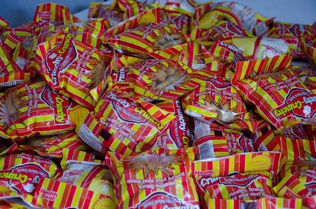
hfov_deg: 22.0
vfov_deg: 14.6
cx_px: 158
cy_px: 104
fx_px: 815
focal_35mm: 93
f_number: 5.3
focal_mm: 62
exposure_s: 1/80
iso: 640
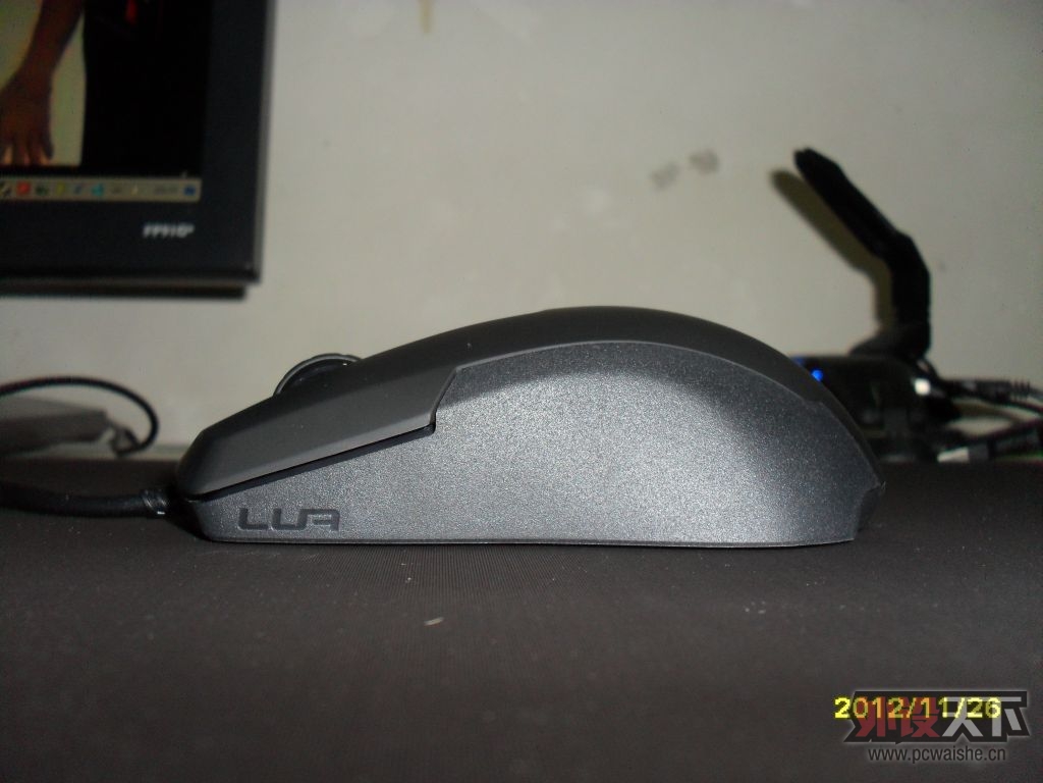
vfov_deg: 40.7
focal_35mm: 35
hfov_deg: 52.6
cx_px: 522
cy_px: 392
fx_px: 1055
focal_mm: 6.3
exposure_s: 1/45
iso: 200
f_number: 3.2
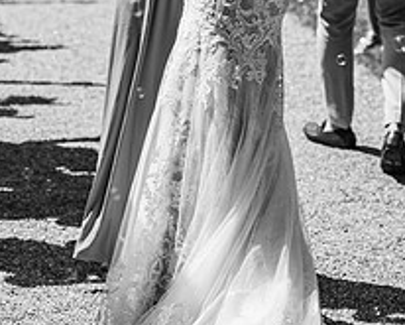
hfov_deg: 11.1
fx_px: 2087
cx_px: 251
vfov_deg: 8.8
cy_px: -59
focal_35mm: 174
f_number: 4
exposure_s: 1/1600
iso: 100
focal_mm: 85
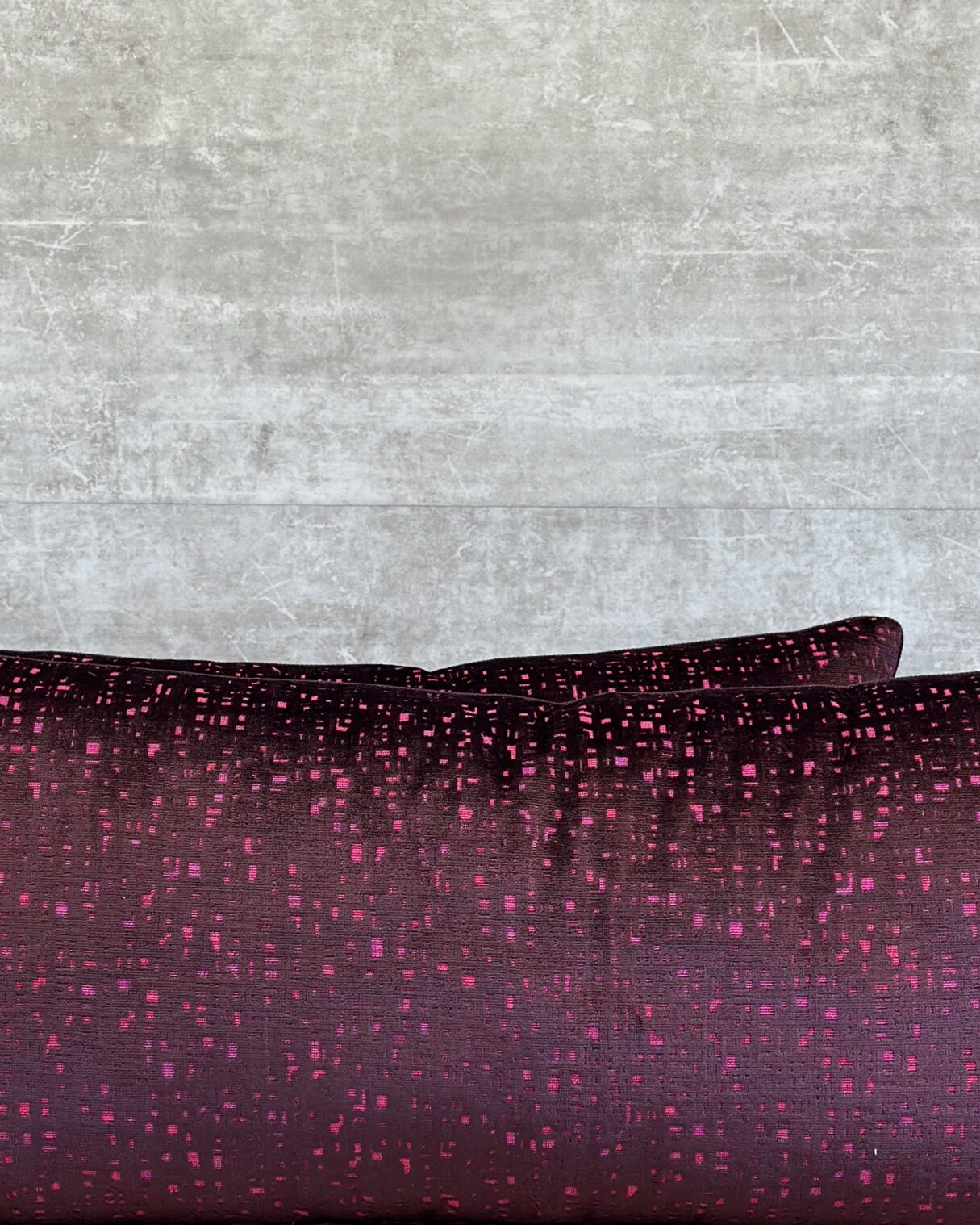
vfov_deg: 24.1
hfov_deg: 19.4
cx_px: 426
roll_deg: -1.9
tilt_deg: -8.0
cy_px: 679
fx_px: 2863
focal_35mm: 79
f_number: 1.78
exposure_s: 1/120
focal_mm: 6.86
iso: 100
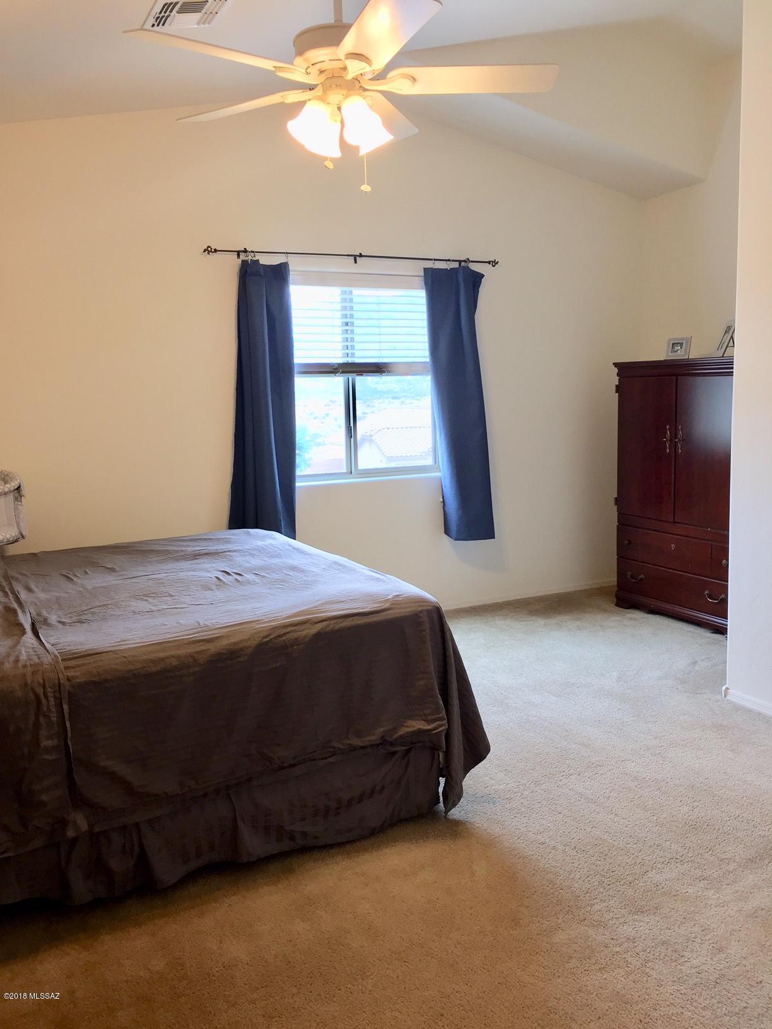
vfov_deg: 61.7
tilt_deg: -7.7
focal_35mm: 29
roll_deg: +1.0
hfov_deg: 48.2
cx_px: 386
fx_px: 862
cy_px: 514
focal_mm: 4.15
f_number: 2.2
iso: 40
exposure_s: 1/30
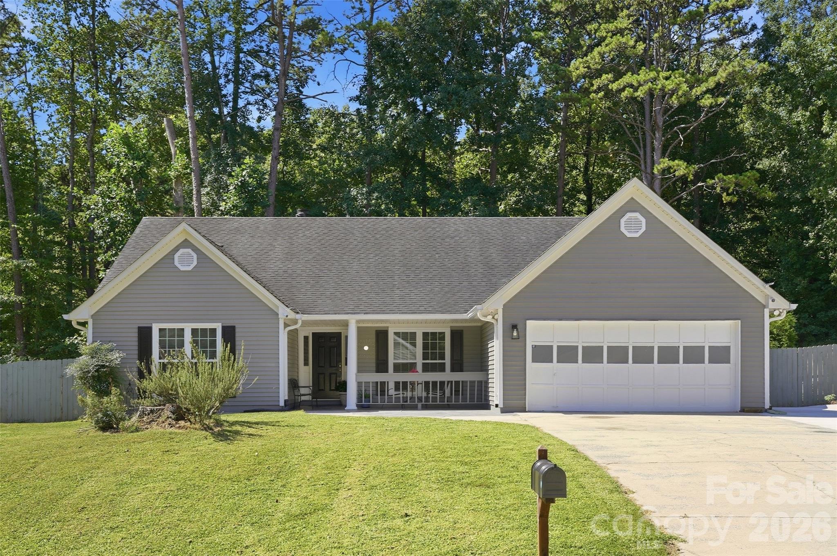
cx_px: 418
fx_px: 929
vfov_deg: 33.3
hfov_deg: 48.5
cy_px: 278
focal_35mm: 40
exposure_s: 1/80
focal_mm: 40
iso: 100
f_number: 8
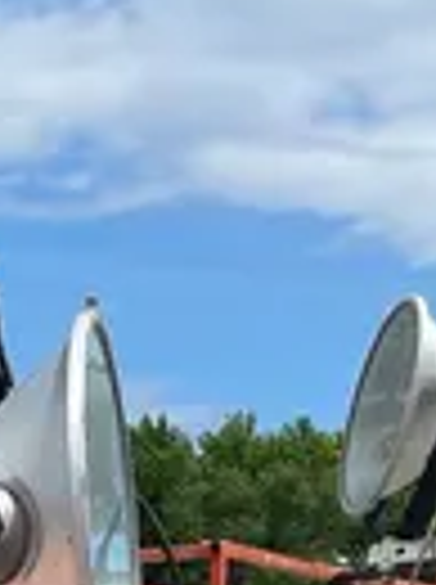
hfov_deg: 9.3
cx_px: -485
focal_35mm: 147
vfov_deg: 11.8
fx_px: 2477
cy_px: 1244
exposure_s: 1/4000
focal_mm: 4.2
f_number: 1.6
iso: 32
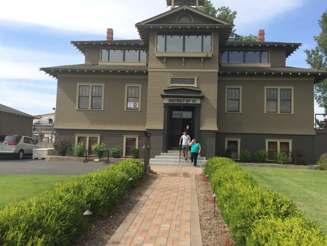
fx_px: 302
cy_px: 122
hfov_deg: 56.8
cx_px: 172
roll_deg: -1.0
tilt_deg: +4.5
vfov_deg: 44.2
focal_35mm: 32
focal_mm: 4.15
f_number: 2.2
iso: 32
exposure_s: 1/1172
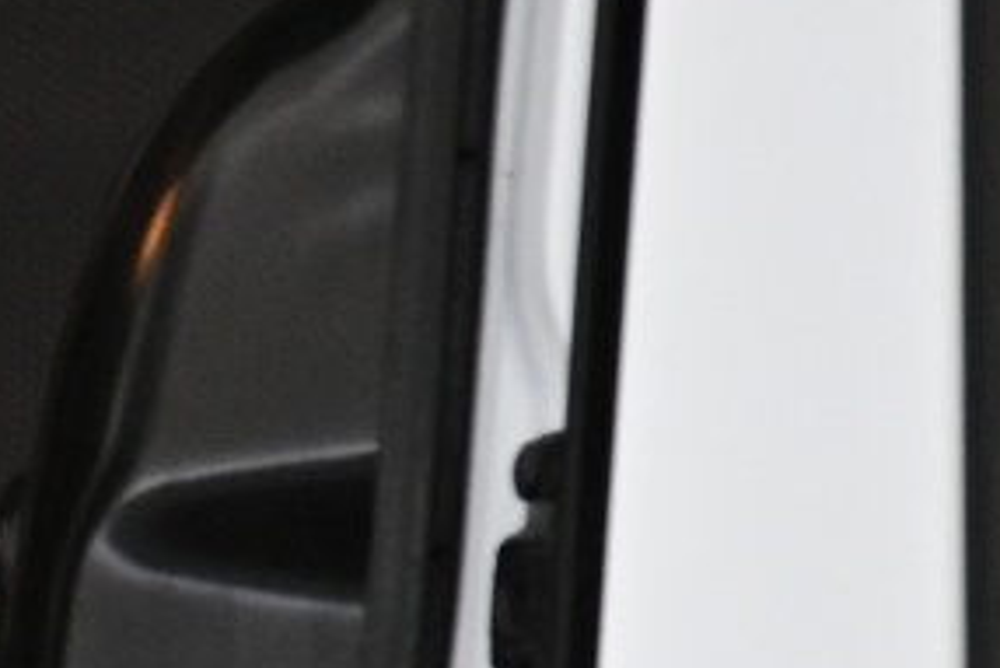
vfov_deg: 9.7
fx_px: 3780
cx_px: -794
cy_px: 1140
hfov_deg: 13.5
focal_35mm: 136
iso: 1600
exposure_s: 1/125
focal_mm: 16
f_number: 3.5
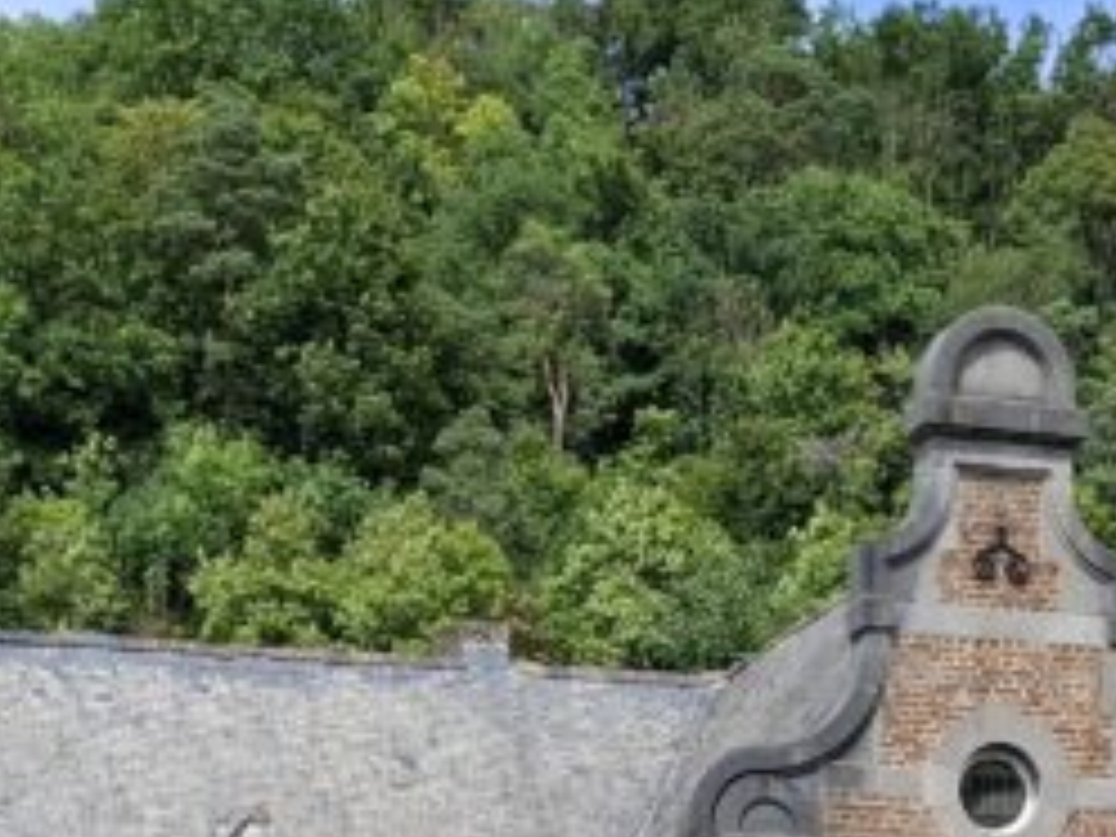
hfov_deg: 20.6
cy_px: 1566
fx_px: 3063
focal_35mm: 95
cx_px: 693
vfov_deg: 13.7
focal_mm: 5.54
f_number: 1.8
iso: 50
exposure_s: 1/1443
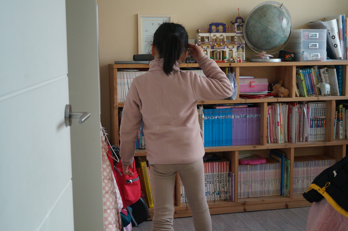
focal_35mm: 52
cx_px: 174
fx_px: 507
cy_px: 116
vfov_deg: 25.7
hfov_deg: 37.9
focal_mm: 35
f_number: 4.5
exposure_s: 1/160
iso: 1250
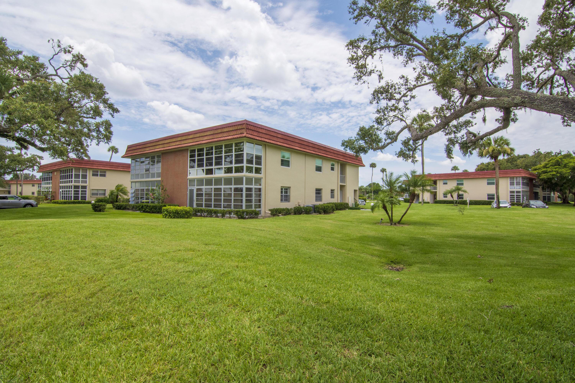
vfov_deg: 72.1
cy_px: 192
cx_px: 288
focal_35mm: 16
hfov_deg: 95.0
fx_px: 264
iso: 320
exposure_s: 1/250
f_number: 16
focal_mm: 11
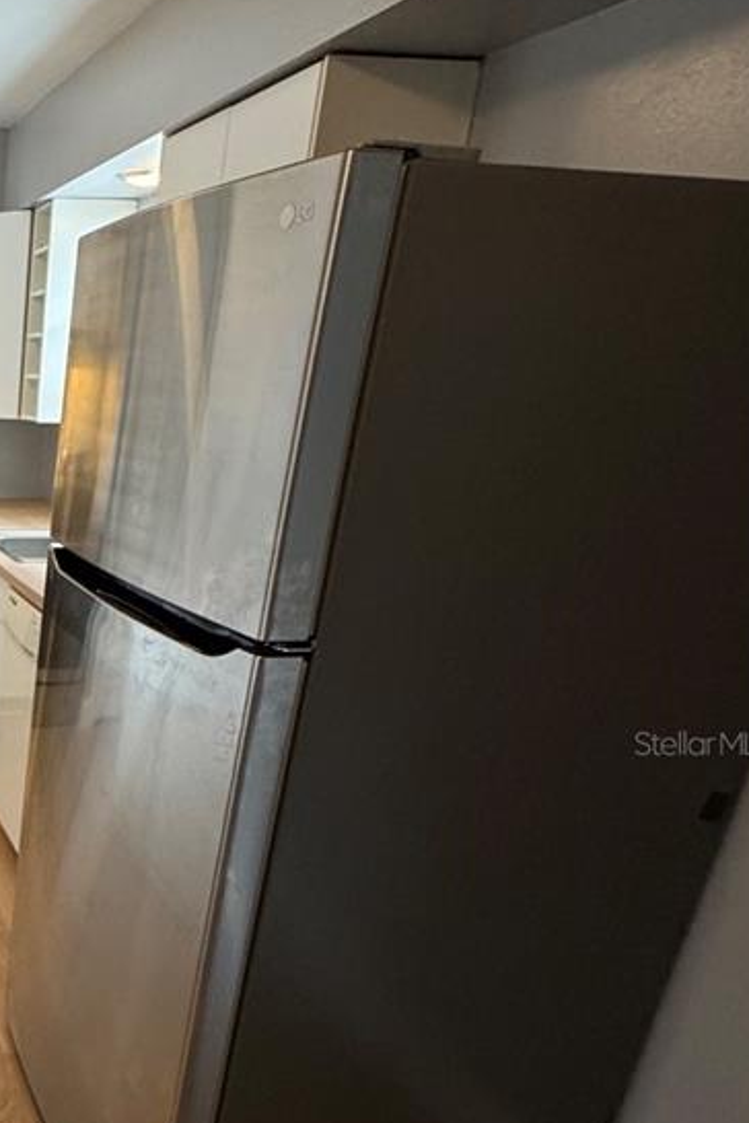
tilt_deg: -20.0
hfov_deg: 33.5
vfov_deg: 57.5
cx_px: -146
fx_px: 999
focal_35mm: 32
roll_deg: -0.4
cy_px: 742
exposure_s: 1/60
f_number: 2.2
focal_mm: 2.22
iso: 400
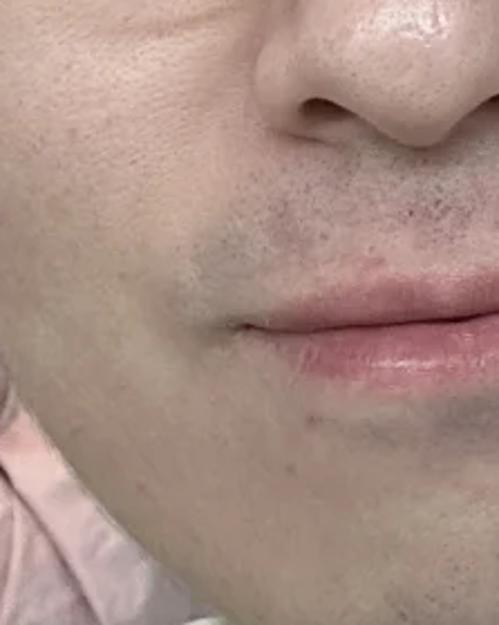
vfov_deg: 12.7
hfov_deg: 10.2
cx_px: 486
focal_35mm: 151
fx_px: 2789
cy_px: 121
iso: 80
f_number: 1.9
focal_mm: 2.69
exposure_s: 1/74
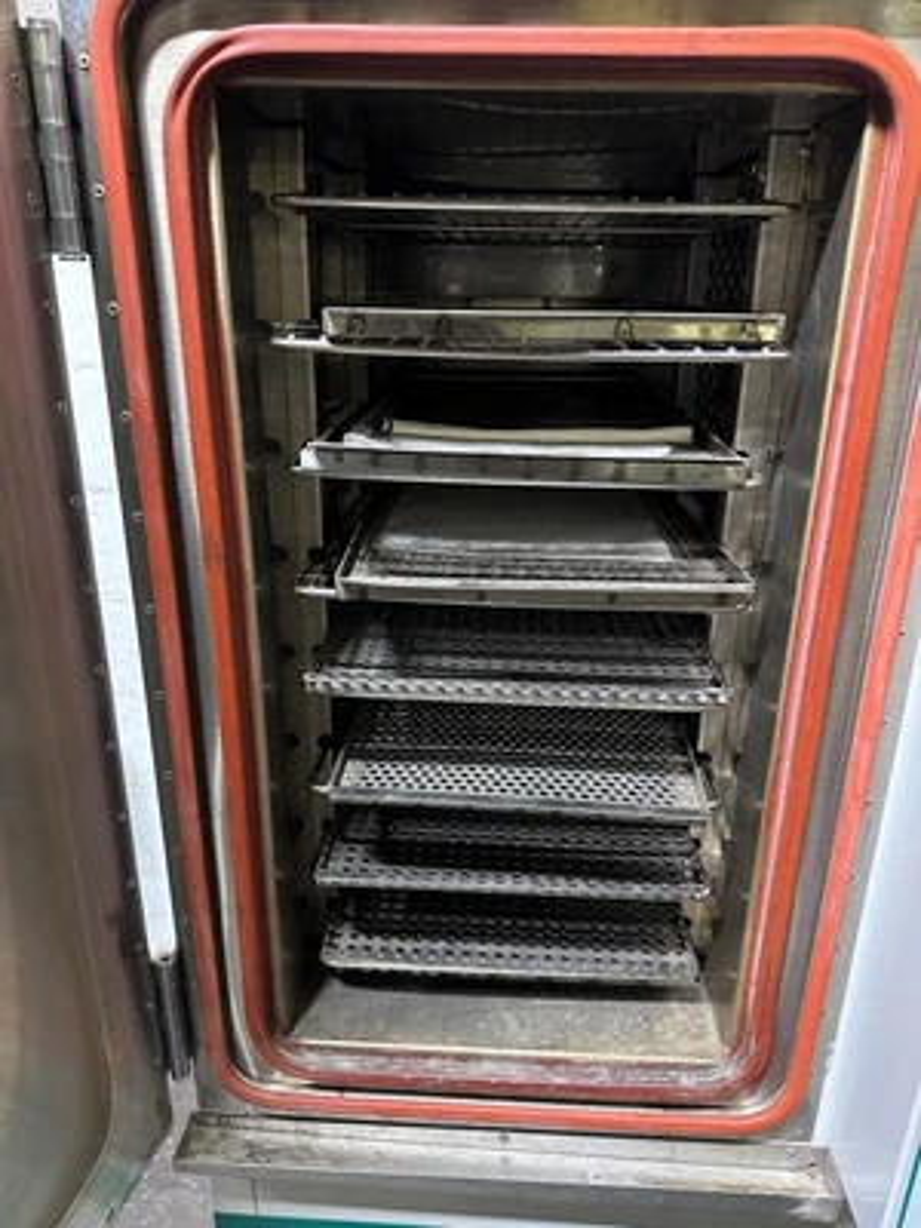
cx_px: 460
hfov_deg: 56.8
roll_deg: -2.1
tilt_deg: -19.1
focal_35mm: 24
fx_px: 851
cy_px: 614
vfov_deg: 71.6
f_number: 1.78
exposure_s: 1/60
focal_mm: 6.86
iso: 640
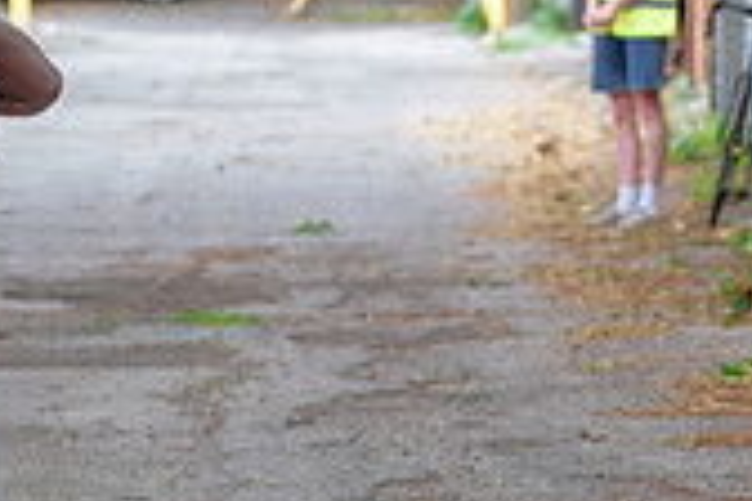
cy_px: 67
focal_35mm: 382
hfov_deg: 5.4
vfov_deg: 3.6
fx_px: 7979
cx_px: 312
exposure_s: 1/250
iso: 500
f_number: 2.8
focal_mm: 66
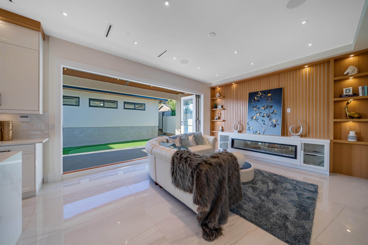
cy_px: 122
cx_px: 184
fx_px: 123
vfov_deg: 90.0
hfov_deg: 112.6
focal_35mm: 12
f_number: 6.3
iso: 100
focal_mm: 12
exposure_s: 1/200
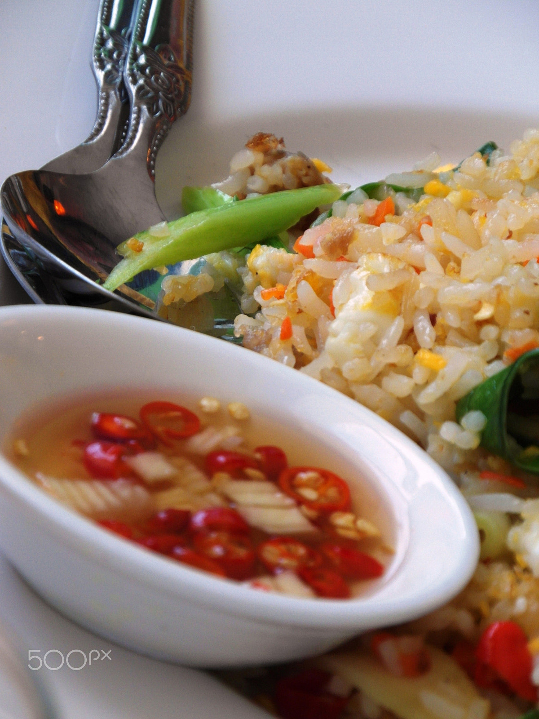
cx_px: 270
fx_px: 3695
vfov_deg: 11.1
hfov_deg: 8.3
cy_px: 360
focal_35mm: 178
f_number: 4.4
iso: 100
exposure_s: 1/90
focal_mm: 28.9
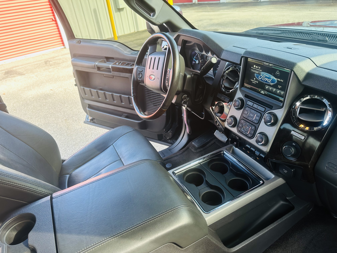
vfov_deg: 56.8
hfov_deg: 71.6
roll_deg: +7.2
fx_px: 234
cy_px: 126
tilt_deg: -29.6
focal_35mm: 24
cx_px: 168
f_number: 1.78
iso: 64
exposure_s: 1/121
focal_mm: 6.86
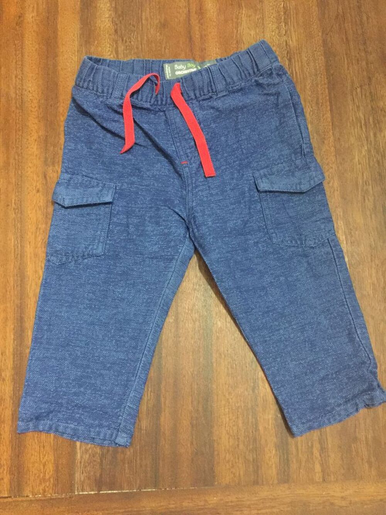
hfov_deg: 48.2
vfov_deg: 61.7
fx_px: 431
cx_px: 193
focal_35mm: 29
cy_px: 258
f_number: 2.2
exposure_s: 1/8
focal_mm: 4.15
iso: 200
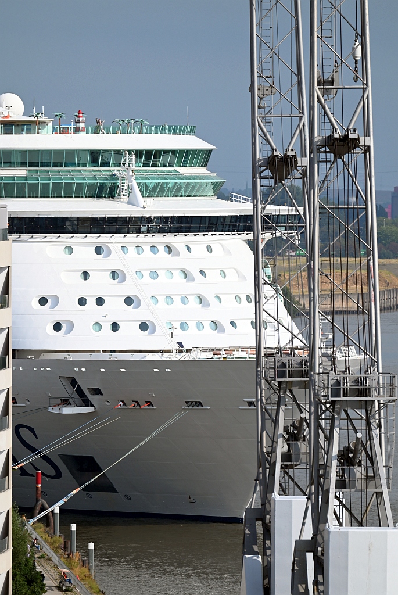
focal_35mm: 330
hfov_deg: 4.2
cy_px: 298
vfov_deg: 6.2
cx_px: 199
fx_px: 5459
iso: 200
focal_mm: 330
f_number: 5.6
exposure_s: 1/1600
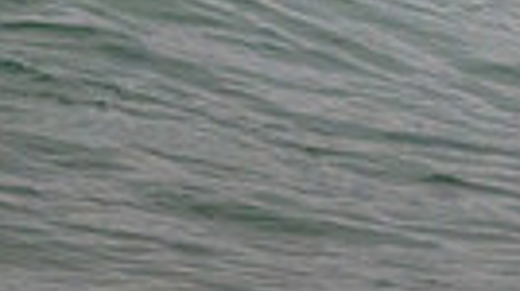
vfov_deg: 0.3
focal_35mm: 3632
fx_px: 50019
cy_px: -440
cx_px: 1090
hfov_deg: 0.6
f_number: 11
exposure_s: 1/1250
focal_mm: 800
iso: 4500
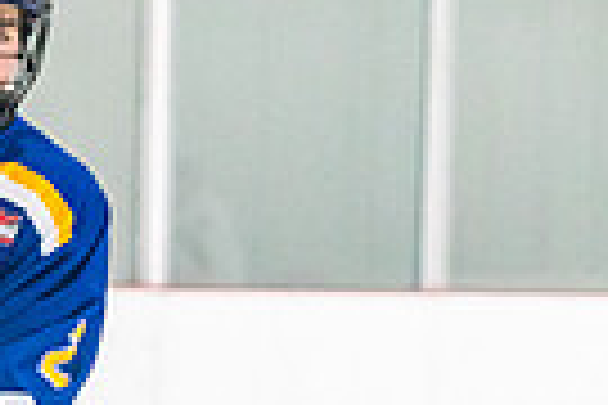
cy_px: 779
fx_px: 7650
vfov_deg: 3.0
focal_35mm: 453
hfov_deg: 4.4
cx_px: -891
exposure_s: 1/1250
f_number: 2.8
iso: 3200
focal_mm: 79
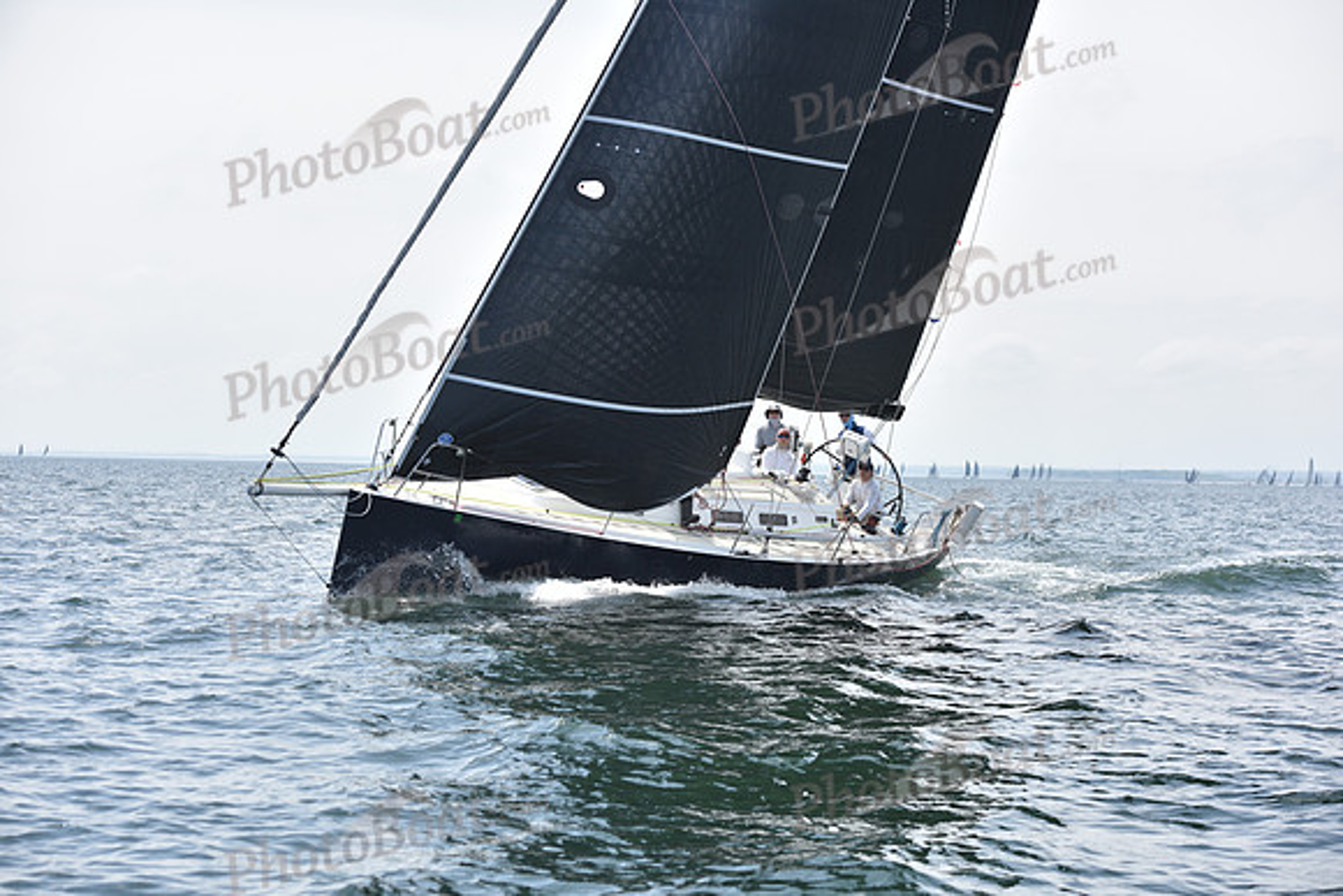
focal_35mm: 70
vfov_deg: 19.5
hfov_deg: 28.8
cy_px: 448
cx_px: 672
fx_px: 2612
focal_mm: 70
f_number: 5
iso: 200
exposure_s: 1/1000
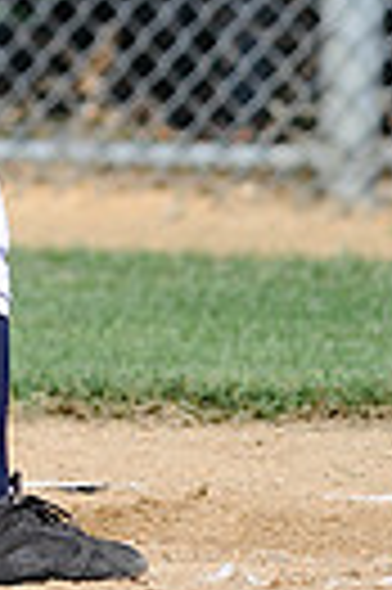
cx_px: -133
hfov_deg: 0.9
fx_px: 25398
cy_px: -311
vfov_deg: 1.3
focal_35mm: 1551
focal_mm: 300
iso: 200
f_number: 4
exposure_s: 1/1600
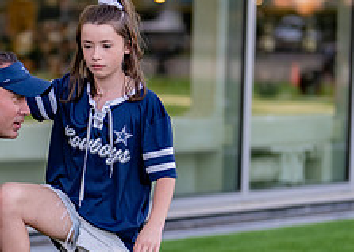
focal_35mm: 175
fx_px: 1758
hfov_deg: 11.5
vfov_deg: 8.2
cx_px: 65
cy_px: 163
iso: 125
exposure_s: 1/320
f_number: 1.2
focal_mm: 50
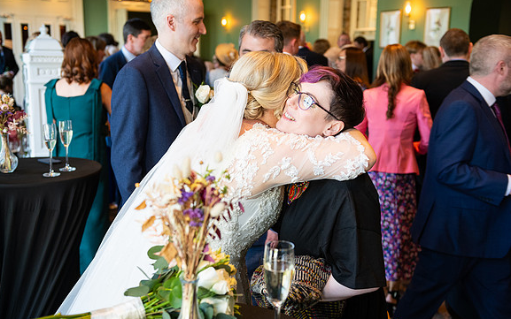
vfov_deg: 31.3
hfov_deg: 48.2
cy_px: 153
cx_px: 255
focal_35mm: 41
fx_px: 571
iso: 800
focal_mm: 40
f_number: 3.5
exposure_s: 1/160
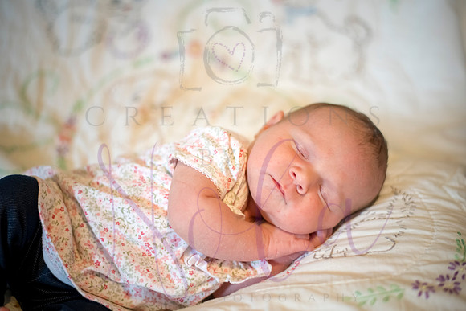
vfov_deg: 27.0
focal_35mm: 50
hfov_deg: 39.6
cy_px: 156
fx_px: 647
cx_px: 233
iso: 800
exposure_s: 1/100
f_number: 2
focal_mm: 50
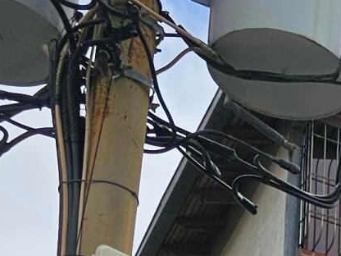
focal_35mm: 166
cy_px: 694
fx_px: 1635
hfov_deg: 9.9
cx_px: 912
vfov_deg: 8.0
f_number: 1.7
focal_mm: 6.3
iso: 10
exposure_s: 1/1186
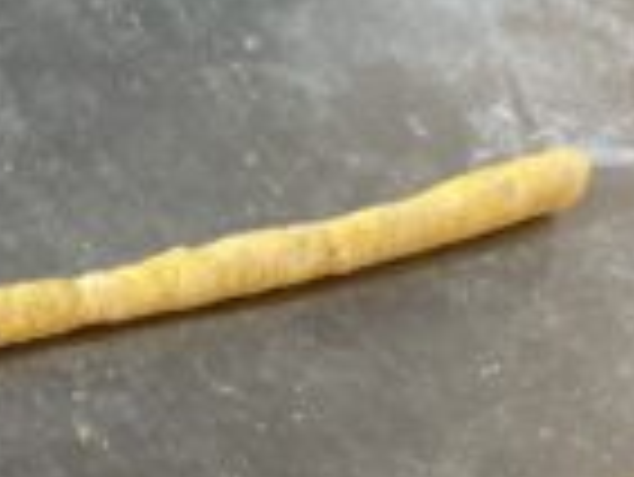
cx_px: -227
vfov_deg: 11.6
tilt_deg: -56.6
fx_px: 2255
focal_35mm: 123
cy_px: 684
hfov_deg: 15.2
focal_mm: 4.25
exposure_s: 1/121
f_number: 1.8
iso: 100
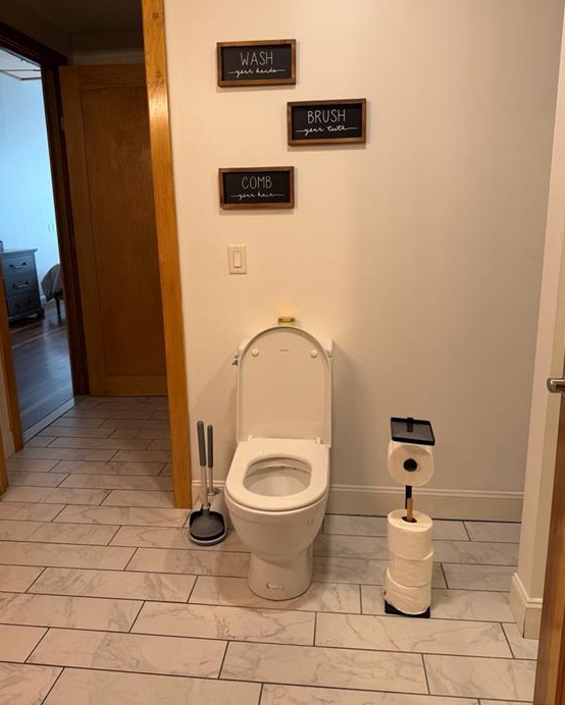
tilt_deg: -12.4
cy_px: 330
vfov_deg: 66.0
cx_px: 281
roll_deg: +1.4
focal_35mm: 26
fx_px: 543
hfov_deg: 55.0
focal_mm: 6.76
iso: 125
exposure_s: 1/60
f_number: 1.78
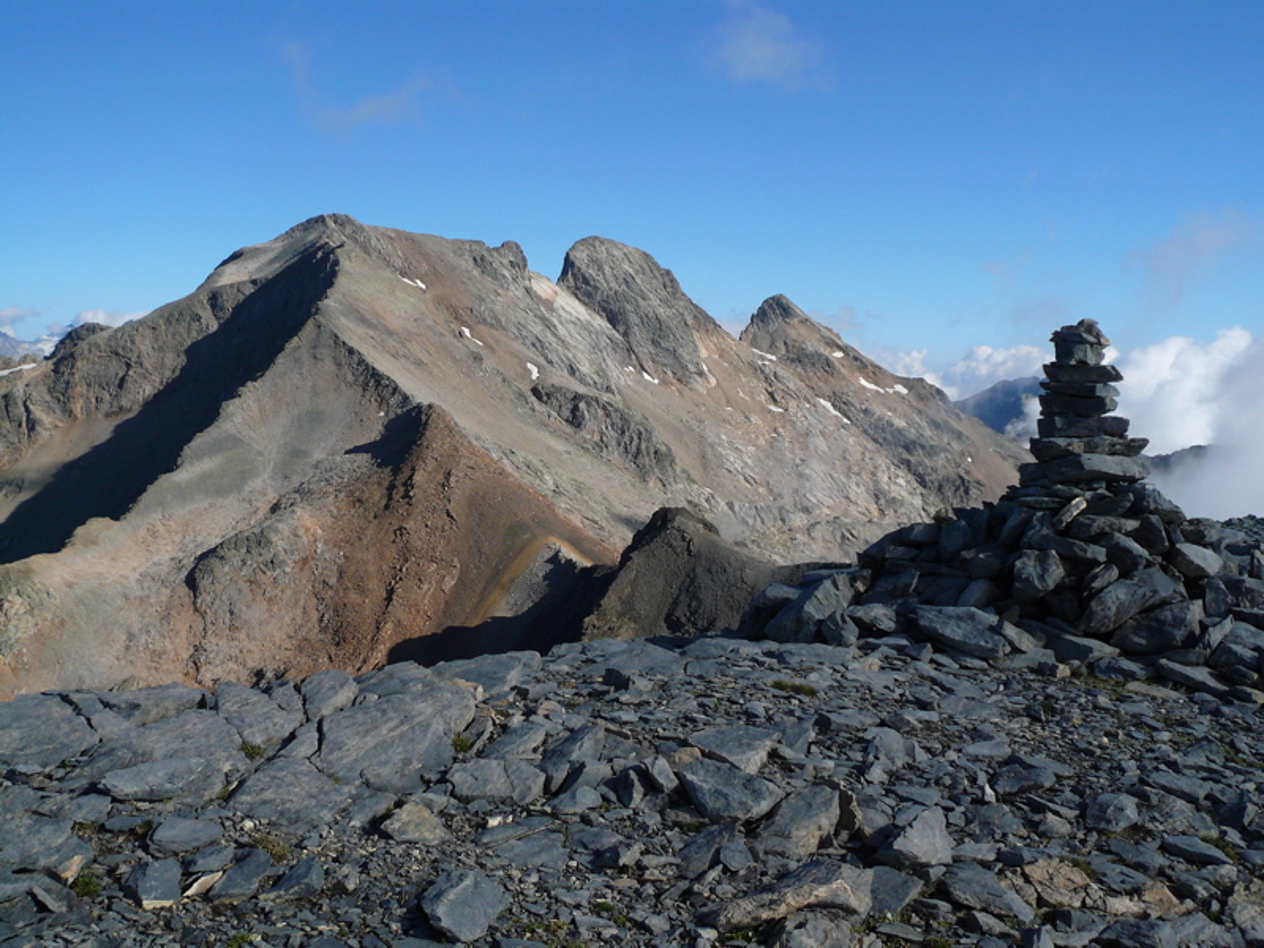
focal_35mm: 39
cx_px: 632
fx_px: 1424
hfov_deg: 47.9
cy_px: 474
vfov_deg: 36.8
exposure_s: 1/200
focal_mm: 6.4
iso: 100
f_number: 9
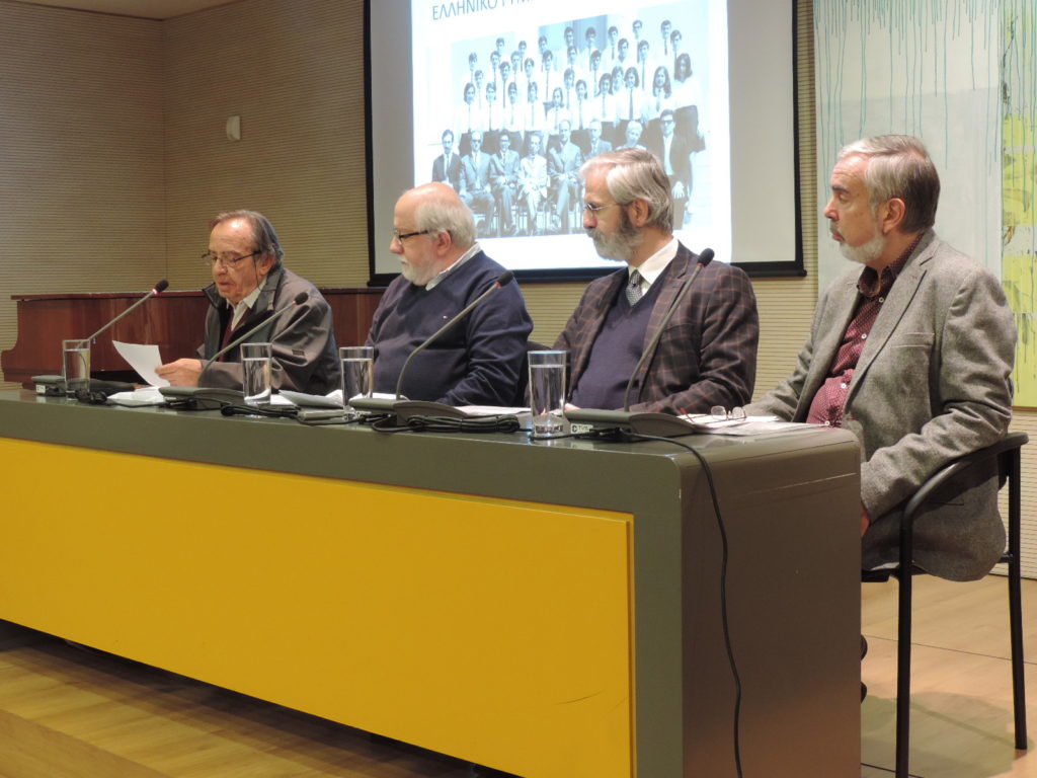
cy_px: 389
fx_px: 1498
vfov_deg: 29.1
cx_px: 518
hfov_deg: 38.2
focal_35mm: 50
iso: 400
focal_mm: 8.9
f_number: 3.6
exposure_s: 1/15
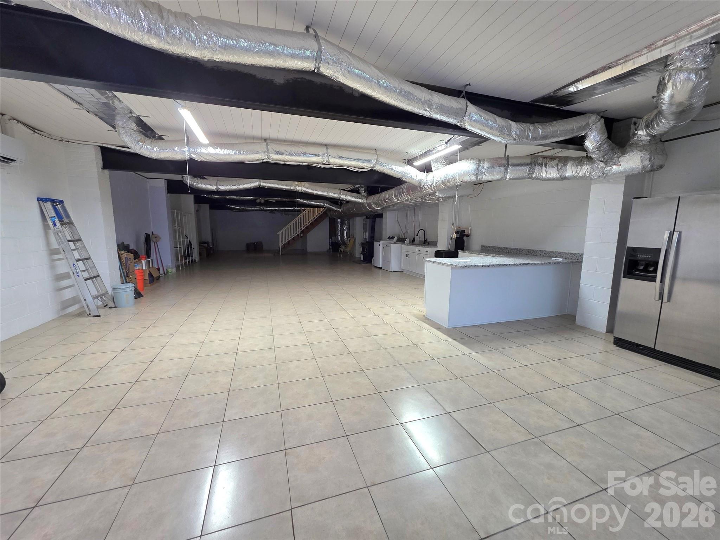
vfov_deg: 89.9
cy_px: 270
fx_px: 270
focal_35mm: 13
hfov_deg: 106.2
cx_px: 360
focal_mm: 2.2
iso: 200
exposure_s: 1/60.2
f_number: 1.9
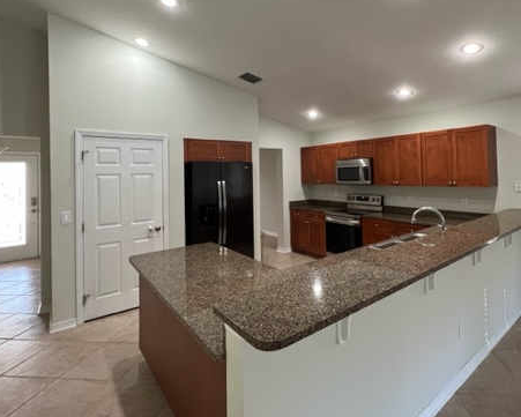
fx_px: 278
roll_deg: +1.2
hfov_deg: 85.5
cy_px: 169
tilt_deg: +0.8
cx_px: 308
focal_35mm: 18
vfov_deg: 73.1
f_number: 1.8
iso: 320
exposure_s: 1/60
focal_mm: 1.57
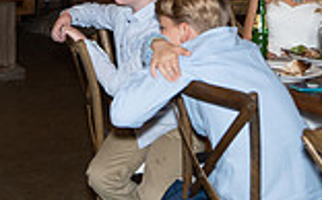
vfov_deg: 13.3
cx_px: 151
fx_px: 832
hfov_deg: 21.9
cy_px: -57
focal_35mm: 95
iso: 2000
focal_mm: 25
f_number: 2.8
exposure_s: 1/125
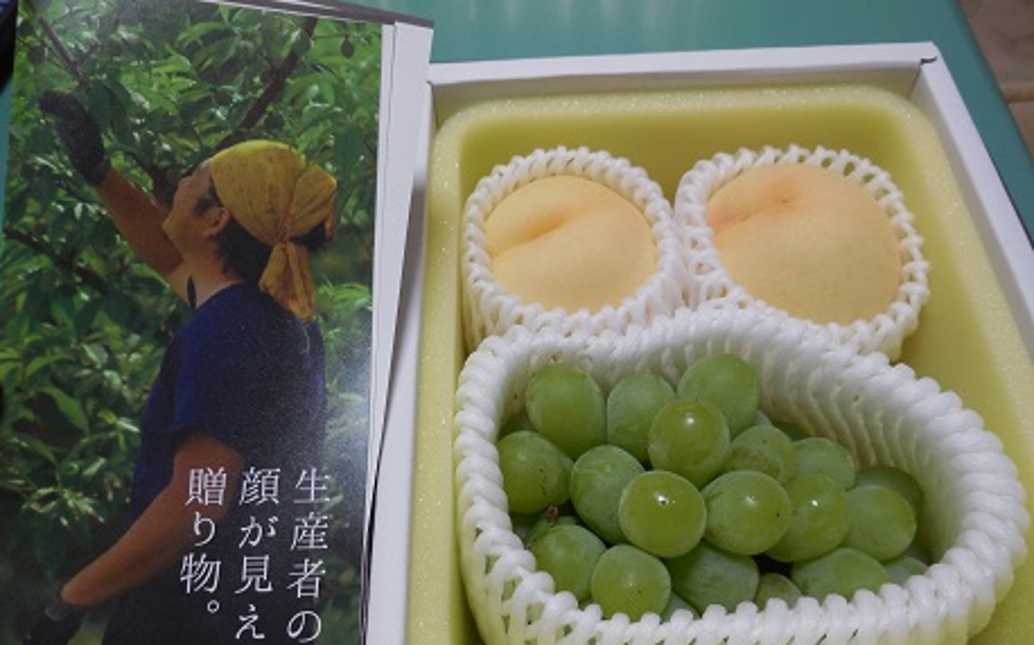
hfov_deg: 59.7
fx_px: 902
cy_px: 377
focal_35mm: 32
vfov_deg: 39.3
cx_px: 516
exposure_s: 1/30
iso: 160
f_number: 3.2
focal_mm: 5.3
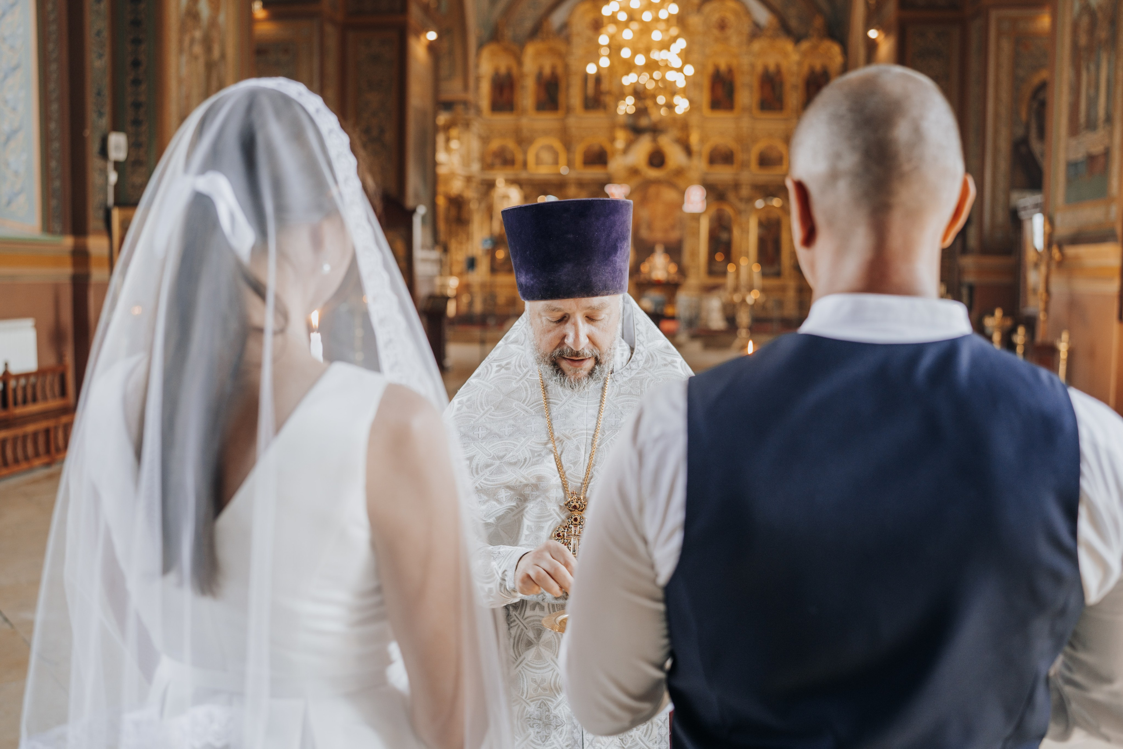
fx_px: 1092
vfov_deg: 37.9
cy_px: 374
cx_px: 562
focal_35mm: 35
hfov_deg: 54.4
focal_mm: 35
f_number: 2
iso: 800
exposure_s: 1/200
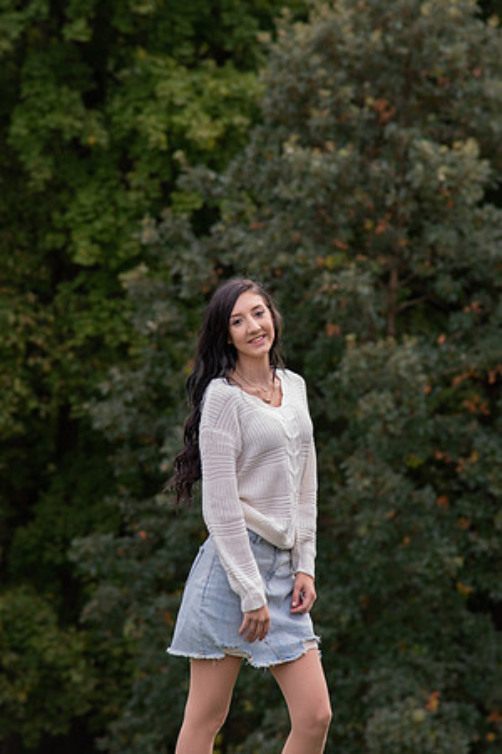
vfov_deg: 11.4
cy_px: 377
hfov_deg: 7.6
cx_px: 264
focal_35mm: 180
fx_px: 3762
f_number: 4.5
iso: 400
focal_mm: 120
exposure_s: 1/320
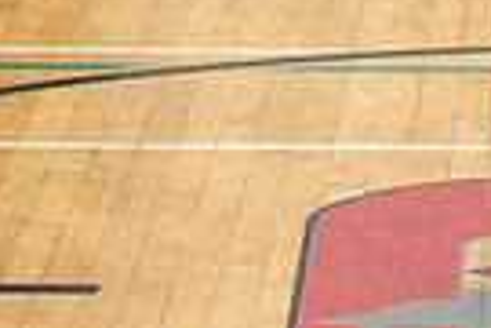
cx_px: 600
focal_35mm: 401
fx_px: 5469
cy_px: -394
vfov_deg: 3.4
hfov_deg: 5.1
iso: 1000
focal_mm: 85
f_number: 2.8
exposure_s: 1/200
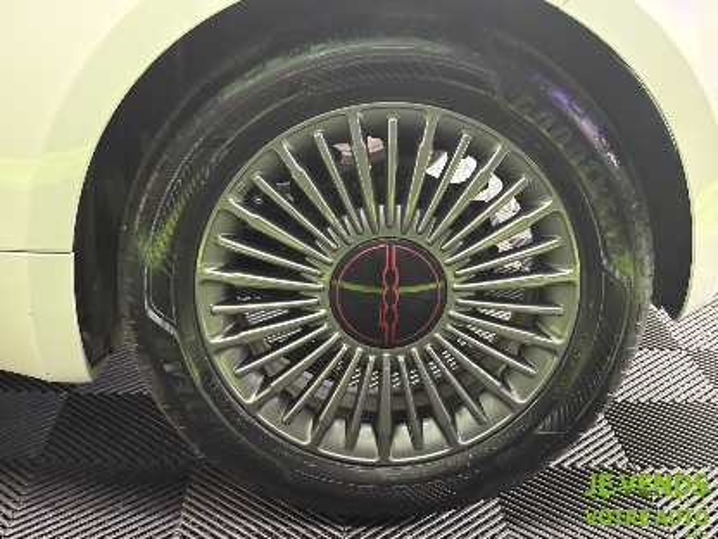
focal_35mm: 52
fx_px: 1079
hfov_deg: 36.8
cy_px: 270
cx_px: 359
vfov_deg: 28.0
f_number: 1.6
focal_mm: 5.96
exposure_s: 1/33
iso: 320
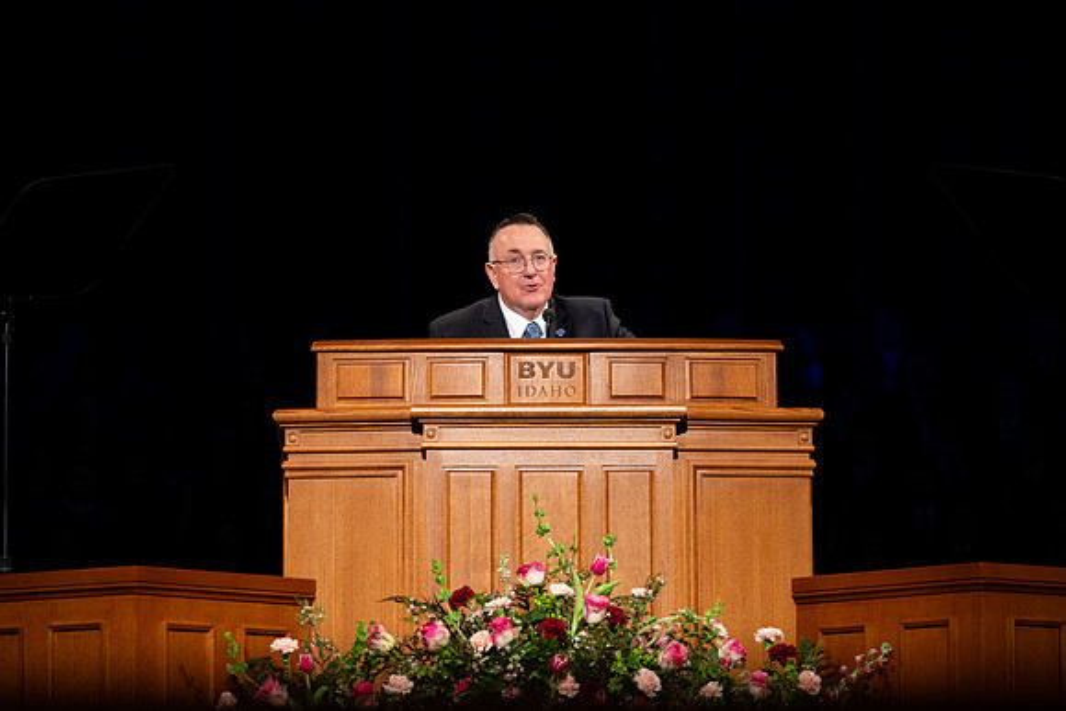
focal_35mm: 160
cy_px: 291
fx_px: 4733
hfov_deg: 12.9
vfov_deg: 8.6
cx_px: 542
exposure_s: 1/250
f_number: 3.2
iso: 1250
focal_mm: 130
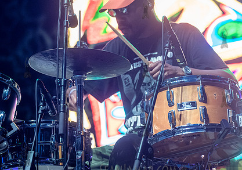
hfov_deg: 14.1
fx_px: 977
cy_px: 72
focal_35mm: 143
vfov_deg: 9.9
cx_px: 162
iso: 5000
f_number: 3.5
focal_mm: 95
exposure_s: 1/640
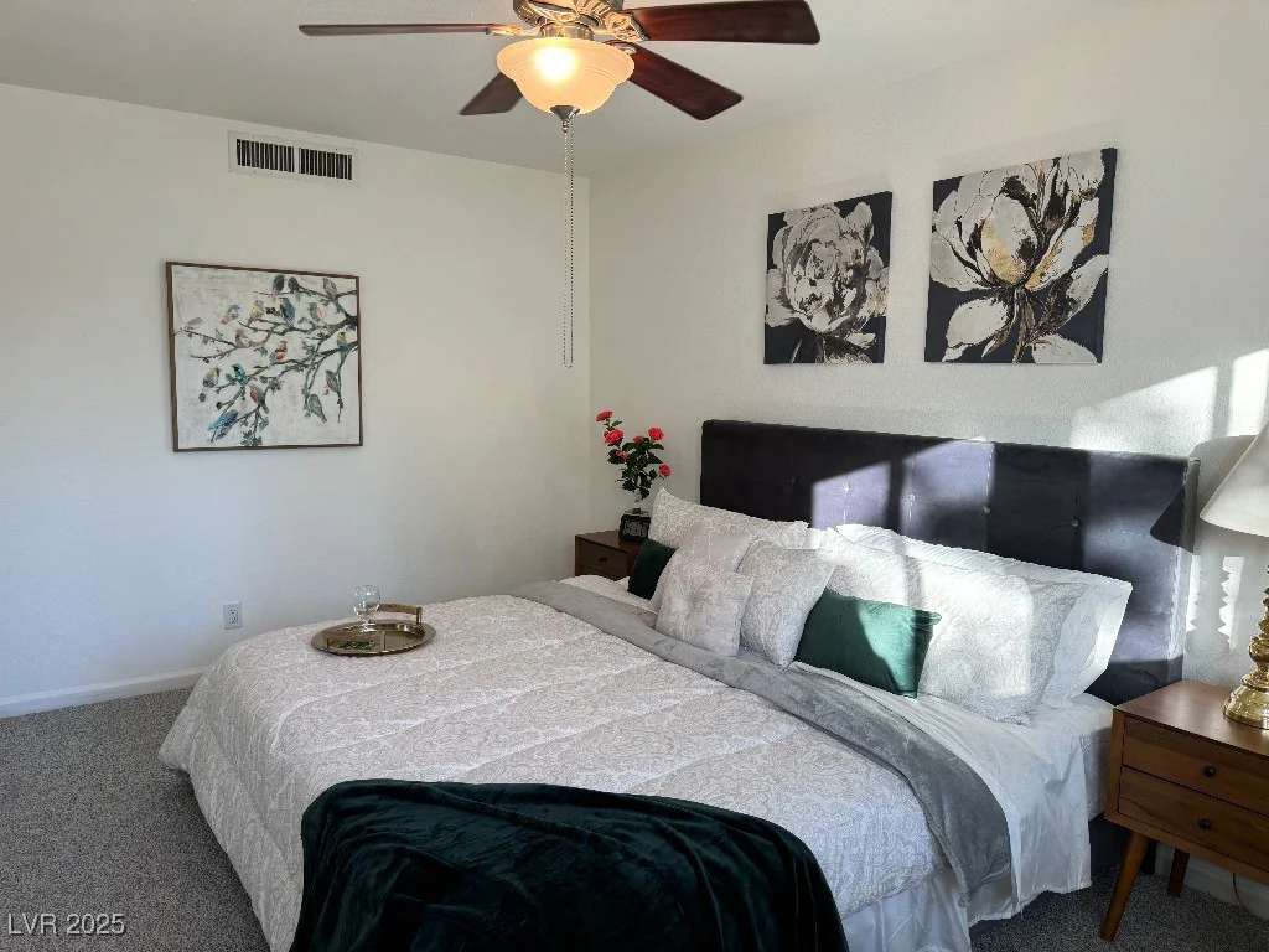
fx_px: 880
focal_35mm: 24
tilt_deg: -7.9
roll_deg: -1.1
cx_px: 634
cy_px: 476
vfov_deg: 56.8
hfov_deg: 71.6
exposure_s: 1/120
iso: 64
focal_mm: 6.76
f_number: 1.78
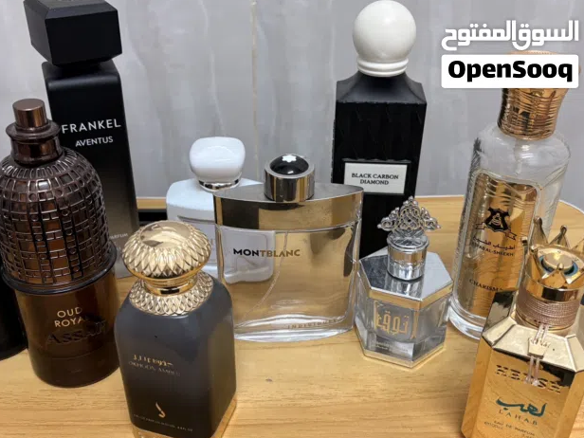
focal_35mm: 27
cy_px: 225
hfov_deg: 65.3
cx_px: 299
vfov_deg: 51.3
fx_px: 456
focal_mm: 5.96
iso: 250
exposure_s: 1/50
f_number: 1.6
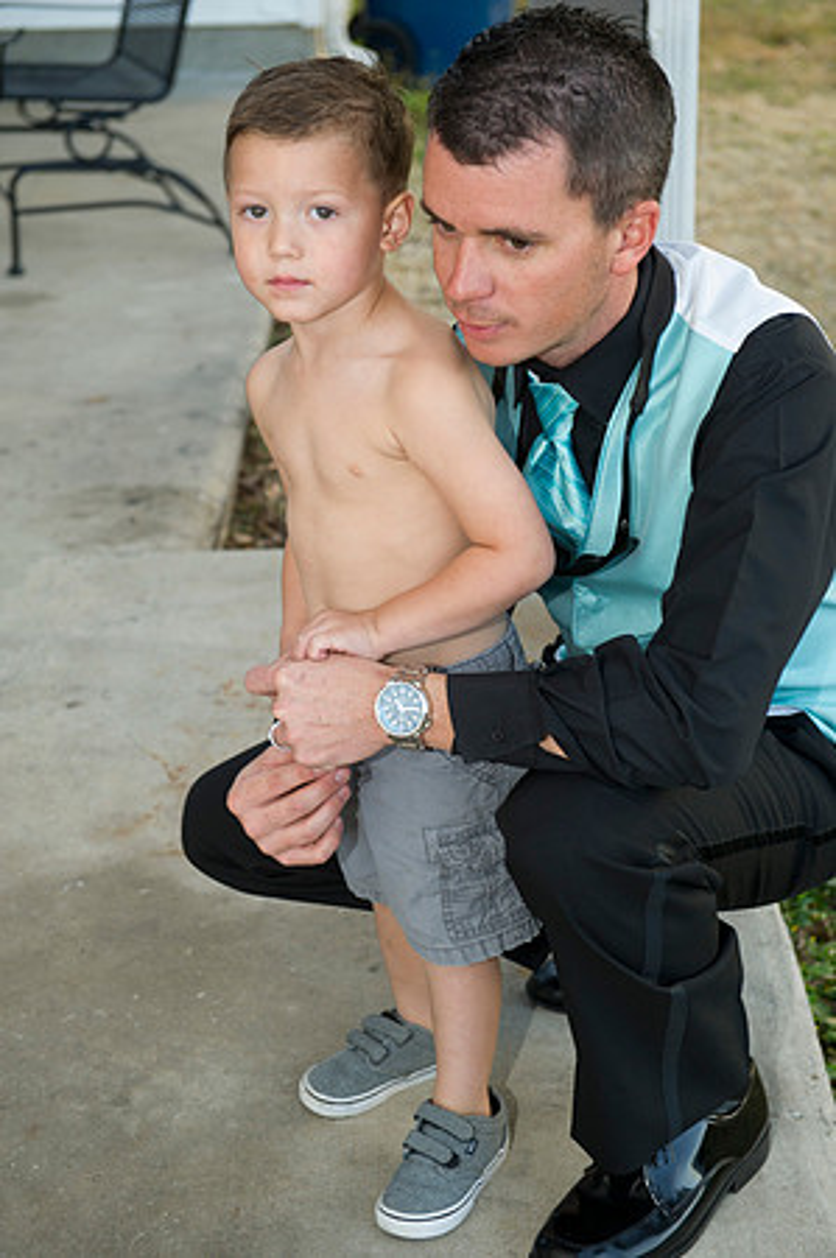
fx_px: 2165
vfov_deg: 32.4
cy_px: 629
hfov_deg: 21.9
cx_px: 418
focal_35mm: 62
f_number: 4.5
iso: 640
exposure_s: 1/125
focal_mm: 62
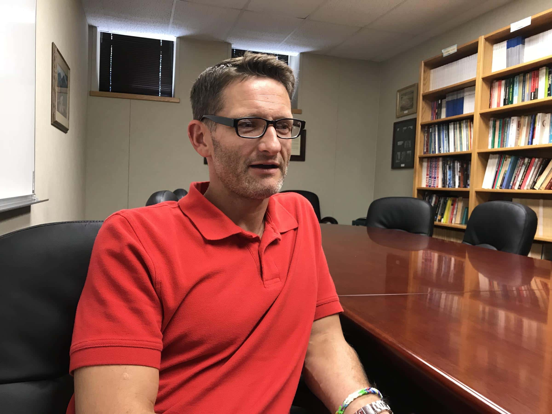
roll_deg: -3.2
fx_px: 446
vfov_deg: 49.7
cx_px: 276
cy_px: 207
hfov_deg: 63.4
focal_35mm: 28
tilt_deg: -1.3
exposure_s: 1/20
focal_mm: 3.99
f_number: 1.8
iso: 40
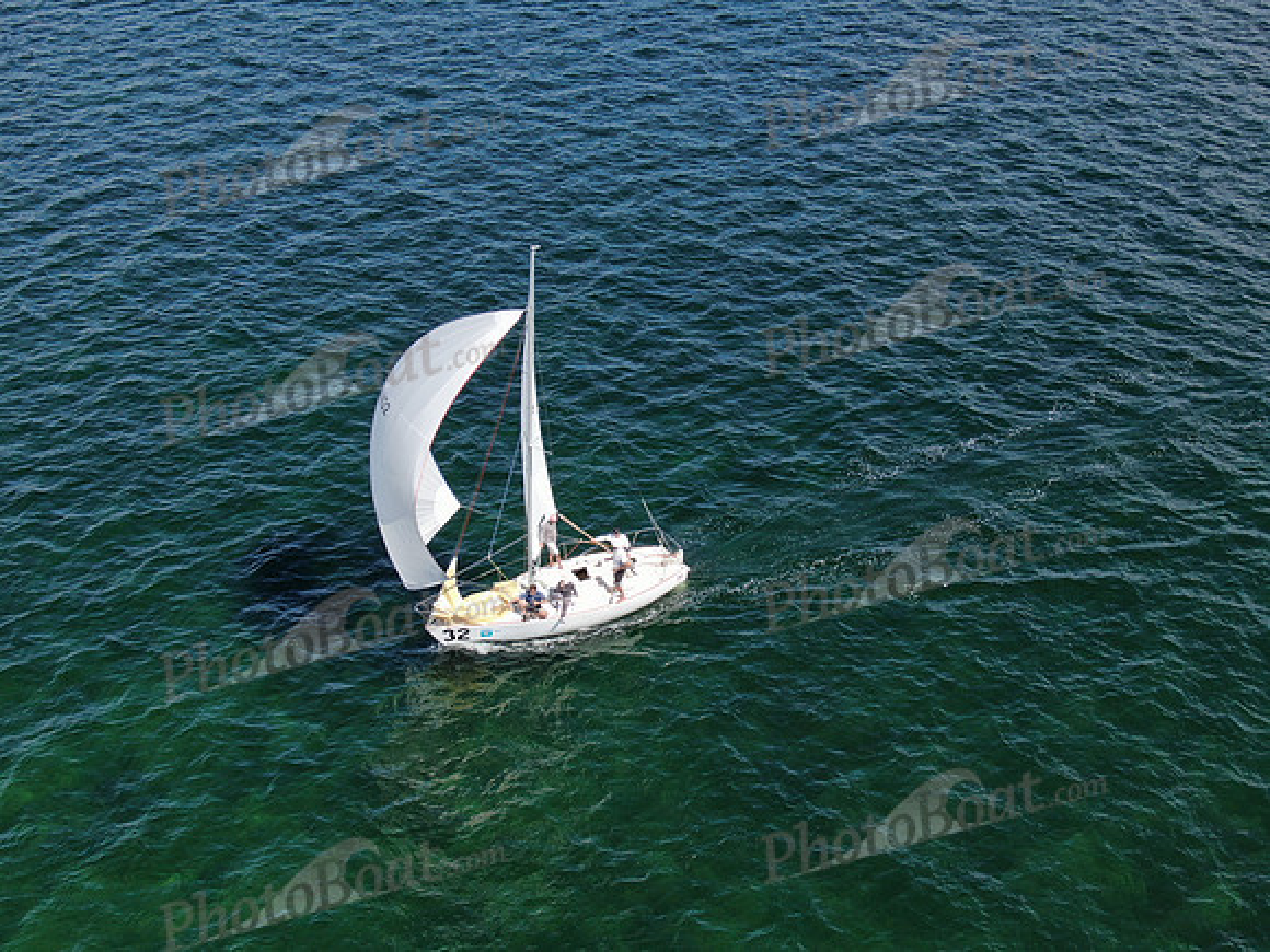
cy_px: 476
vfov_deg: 30.3
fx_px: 1761
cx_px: 635
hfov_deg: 39.7
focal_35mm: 48
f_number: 3.8
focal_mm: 8.6
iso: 100
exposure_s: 1/640
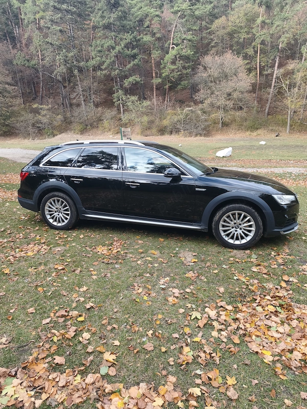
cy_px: 204
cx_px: 154
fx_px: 272
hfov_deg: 58.9
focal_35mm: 23
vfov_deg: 73.9
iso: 50
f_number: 1.62
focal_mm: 6.45
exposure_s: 1/281
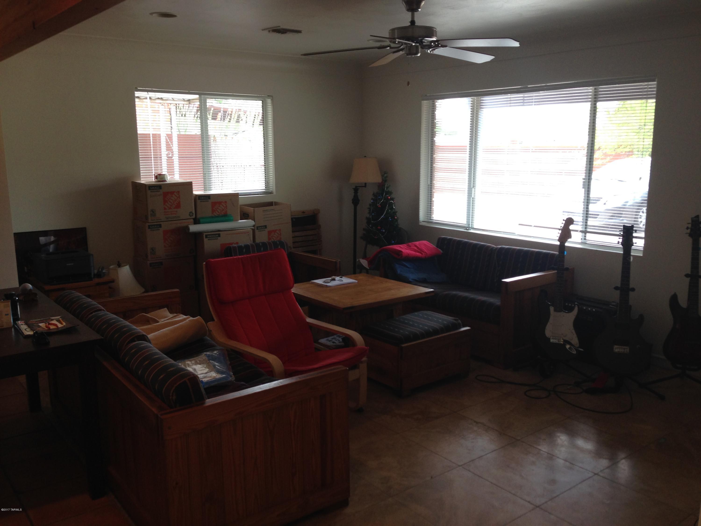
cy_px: 263
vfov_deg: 42.9
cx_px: 350
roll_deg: -0.4
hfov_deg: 55.4
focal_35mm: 33
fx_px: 668
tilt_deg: -10.8
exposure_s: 1/40
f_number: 2.4
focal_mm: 4.12
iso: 64
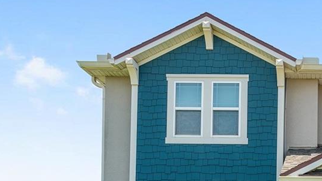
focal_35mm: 50
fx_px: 427
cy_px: 264
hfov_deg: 37.3
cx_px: 315
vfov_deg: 20.7
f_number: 7.1
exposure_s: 1/320
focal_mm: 16
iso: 160
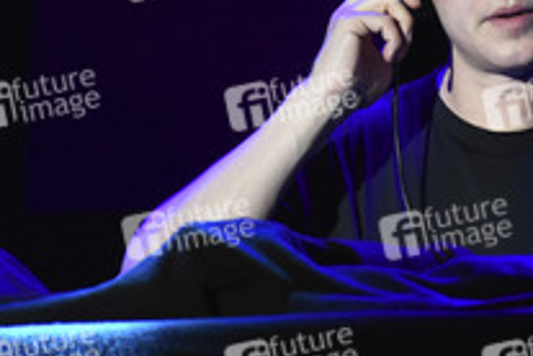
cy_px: 36
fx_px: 6766
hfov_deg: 4.5
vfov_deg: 3.0
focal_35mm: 457
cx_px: 480
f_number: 5.6
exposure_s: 1/100
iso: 2500
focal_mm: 140
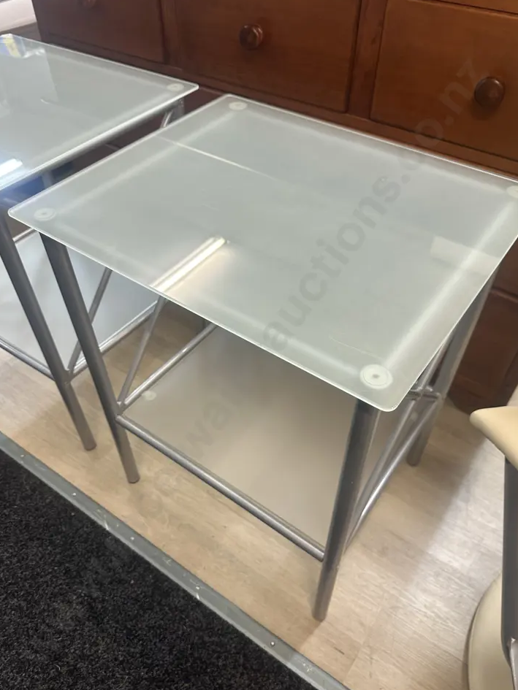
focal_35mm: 26
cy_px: 364
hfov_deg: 53.1
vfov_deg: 67.2
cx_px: 254
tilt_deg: -49.2
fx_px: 519
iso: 160
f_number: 1.78
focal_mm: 6.86
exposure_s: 1/50
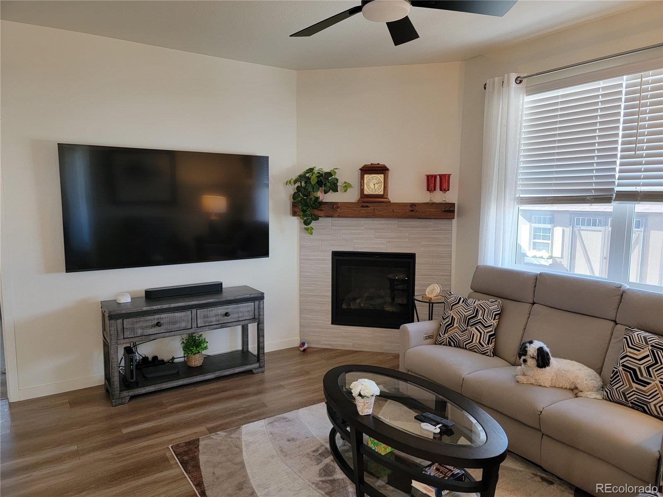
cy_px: 248
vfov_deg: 56.8
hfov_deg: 71.6
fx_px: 460
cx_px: 332
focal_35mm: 24
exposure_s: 1/120
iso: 200
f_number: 1.8
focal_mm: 6.7
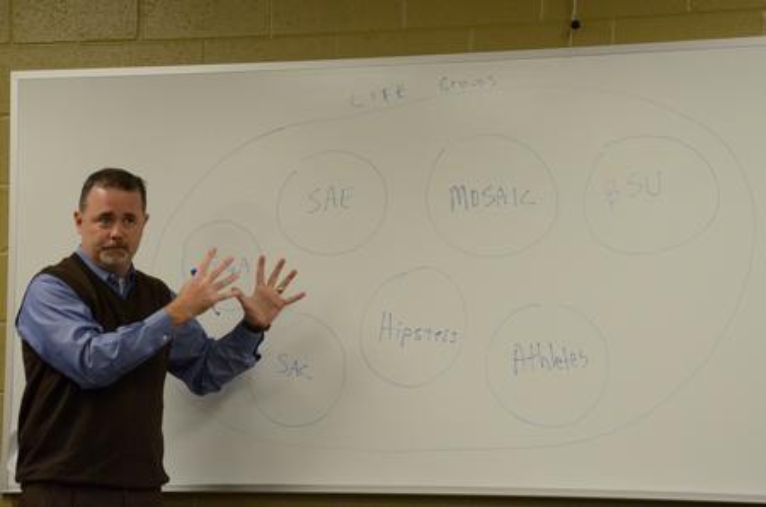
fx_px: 2389
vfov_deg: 12.1
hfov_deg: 18.2
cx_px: 383
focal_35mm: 112
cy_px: 254
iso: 2500
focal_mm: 75
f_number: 6.3
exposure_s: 1/250
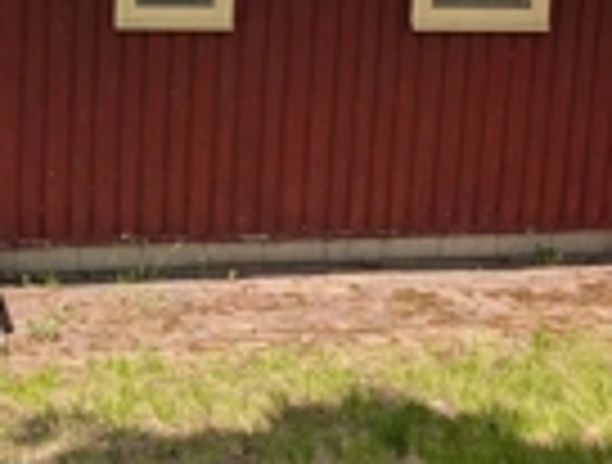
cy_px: 81
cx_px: 86
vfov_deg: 20.8
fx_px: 1242
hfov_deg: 26.9
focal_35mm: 70
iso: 20
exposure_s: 1/640
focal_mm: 6.9
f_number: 1.68
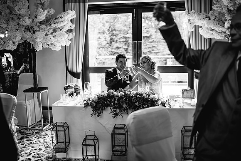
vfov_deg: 37.4
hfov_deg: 53.8
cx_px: 121
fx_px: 238
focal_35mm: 35
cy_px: 80
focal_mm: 35
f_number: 1.4
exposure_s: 1/250
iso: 125
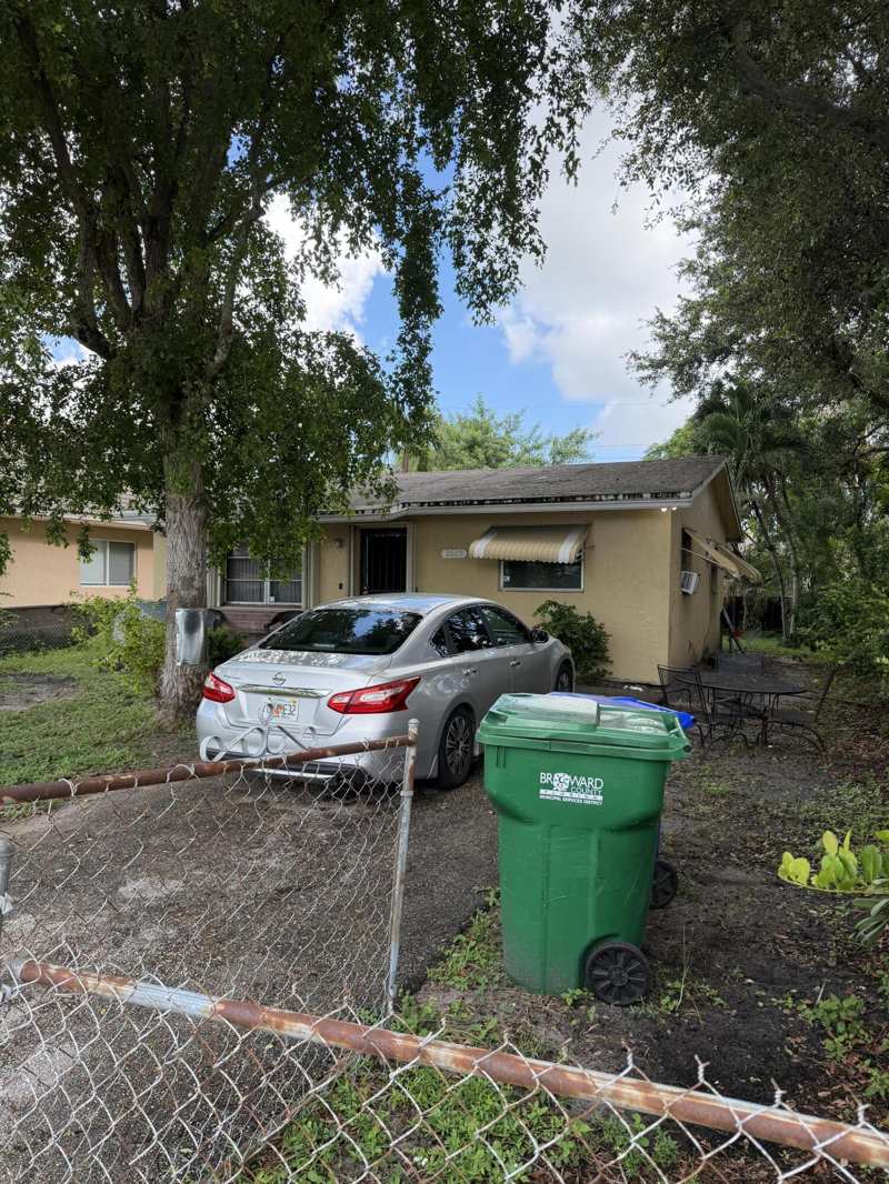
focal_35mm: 24
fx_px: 821
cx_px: 444
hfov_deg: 56.8
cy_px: 592
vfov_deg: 71.6
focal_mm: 6.76
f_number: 1.78
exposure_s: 1/1046
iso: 100
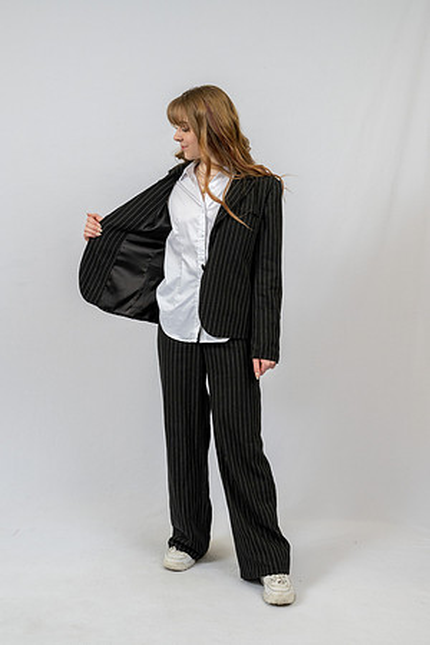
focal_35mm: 49
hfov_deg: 27.5
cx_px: 215
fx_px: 878
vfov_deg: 40.3
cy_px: 322
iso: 800
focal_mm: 49
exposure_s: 1/80
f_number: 9
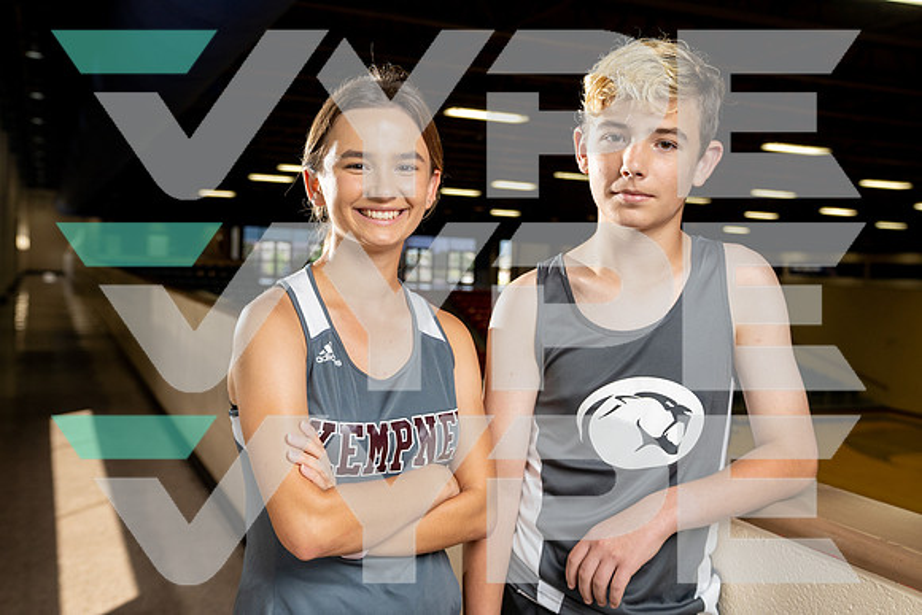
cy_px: 308
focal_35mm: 36
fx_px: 922
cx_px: 461
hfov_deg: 53.1
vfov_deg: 36.9
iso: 400
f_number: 4.5
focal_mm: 36
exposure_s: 1/250
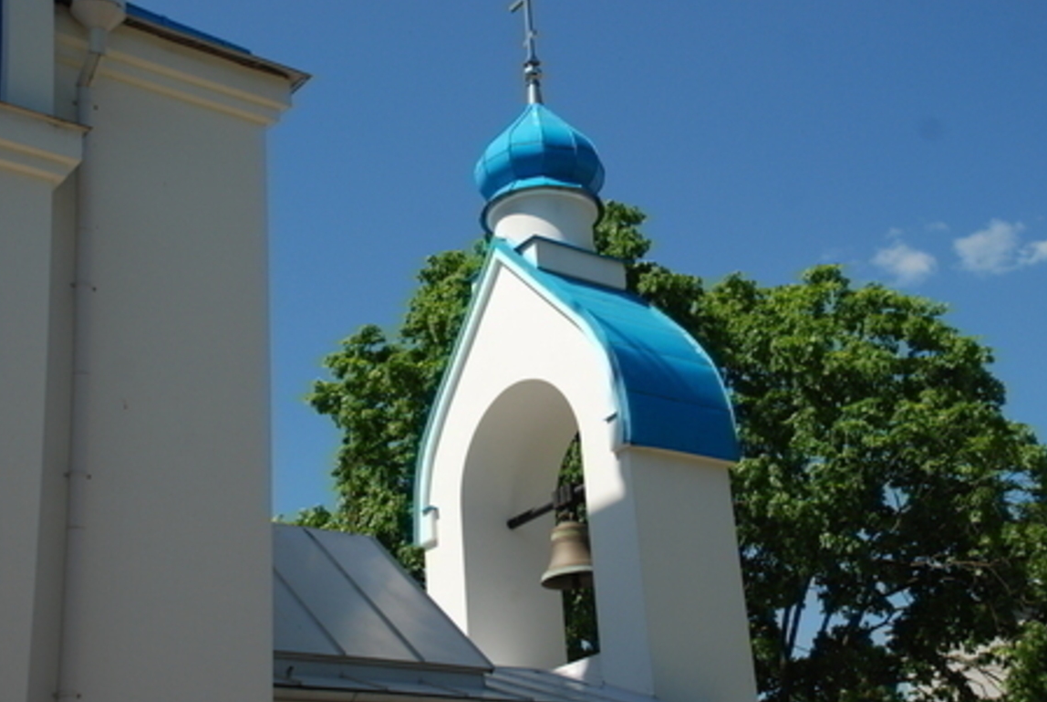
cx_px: 563
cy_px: 345
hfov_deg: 34.1
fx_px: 1705
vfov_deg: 23.2
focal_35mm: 59
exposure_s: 1/1500
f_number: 5.6
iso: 250
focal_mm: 35
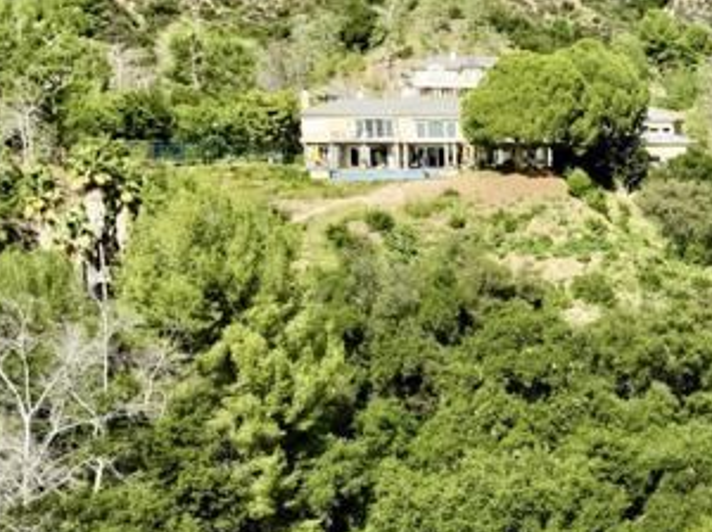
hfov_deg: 21.9
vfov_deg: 17.8
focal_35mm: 82
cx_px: 876
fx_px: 1684
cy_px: 412
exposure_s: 1/400
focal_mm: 12.29
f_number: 2.8
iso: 120
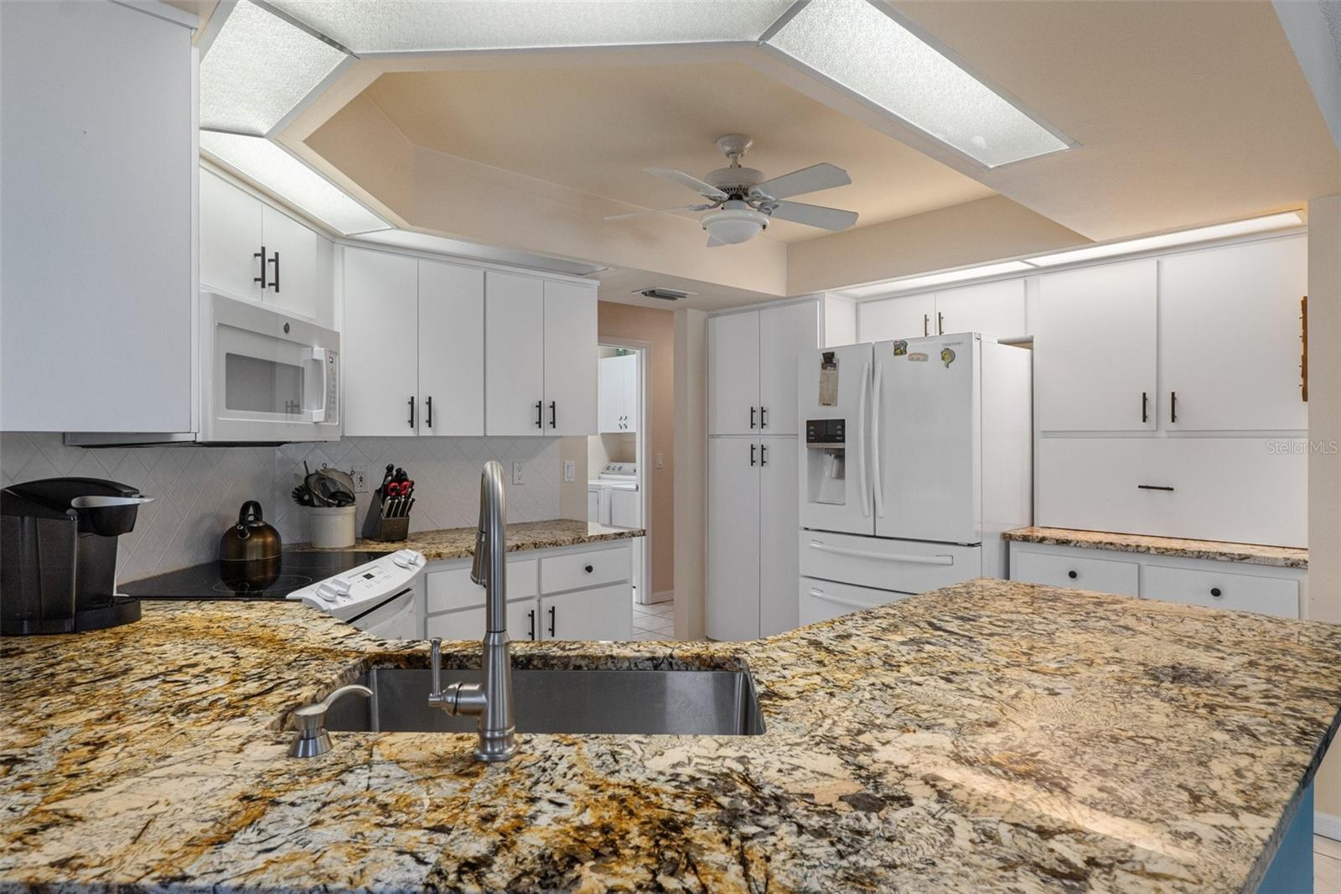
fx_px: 726
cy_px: 447
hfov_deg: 85.4
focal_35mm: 20
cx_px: 670
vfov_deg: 63.2
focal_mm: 13
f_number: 8
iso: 320
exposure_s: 1/10
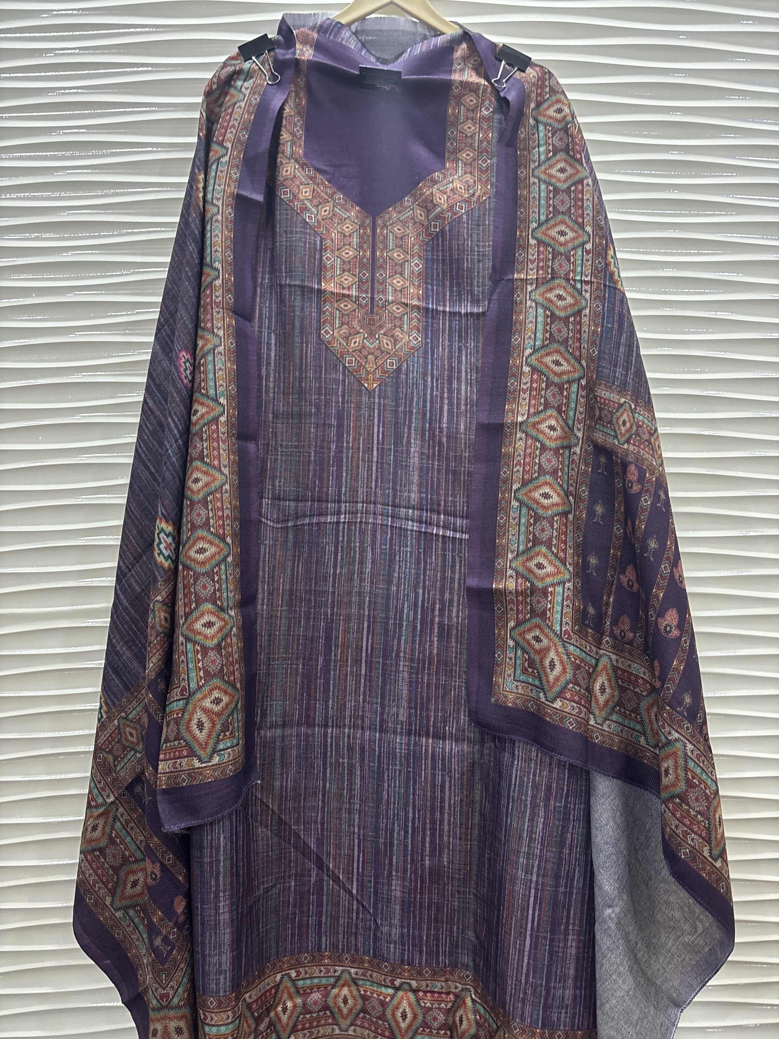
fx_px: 780
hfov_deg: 53.1
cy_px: 520
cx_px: 390
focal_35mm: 26
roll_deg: +0.3
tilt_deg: +3.3
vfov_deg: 67.3
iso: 640
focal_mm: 5.96
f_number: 1.6
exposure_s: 1/33
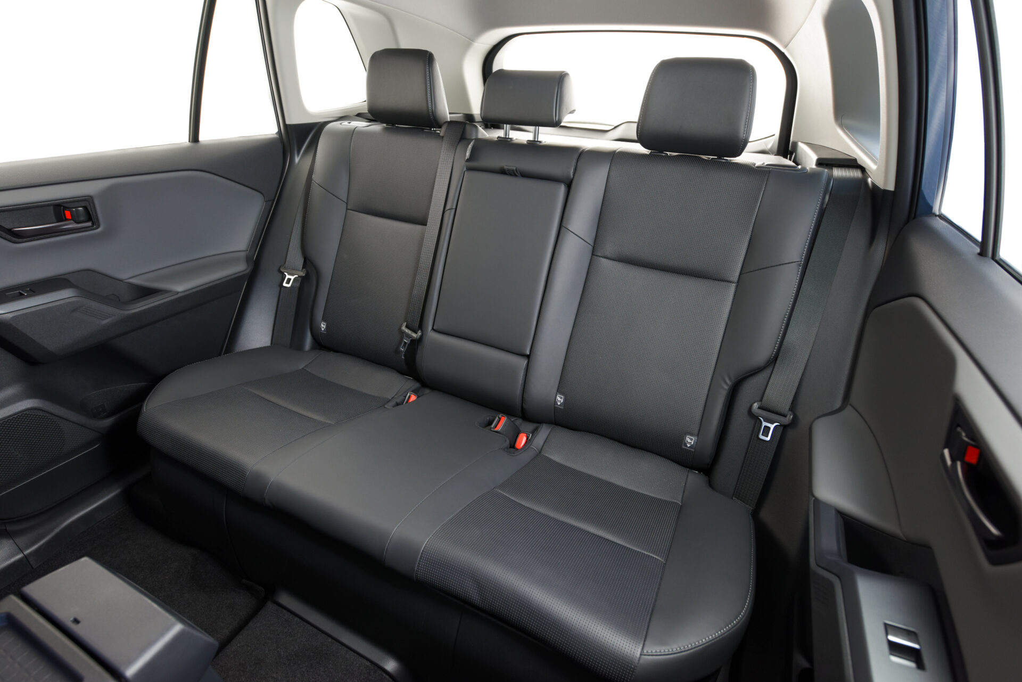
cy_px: 341
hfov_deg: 90.0
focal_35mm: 18
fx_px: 511
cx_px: 511
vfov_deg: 67.4
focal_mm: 18
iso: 400
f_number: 5.6
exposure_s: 1/80
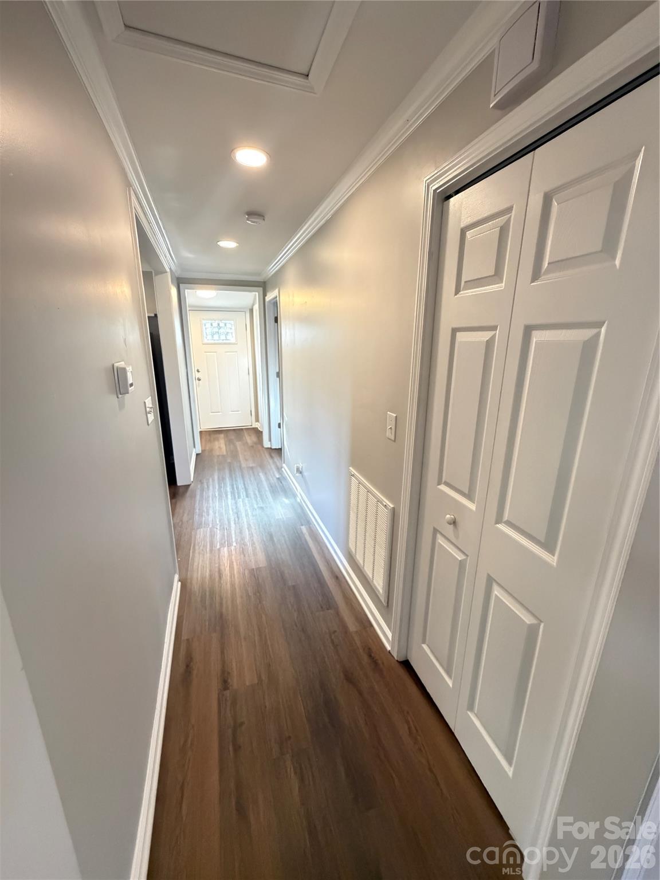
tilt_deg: -14.2
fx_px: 356
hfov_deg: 85.7
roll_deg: -1.7
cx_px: 330
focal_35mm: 14
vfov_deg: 102.1
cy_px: 440
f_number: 2.2
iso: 1000
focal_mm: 2.22
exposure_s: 1/60
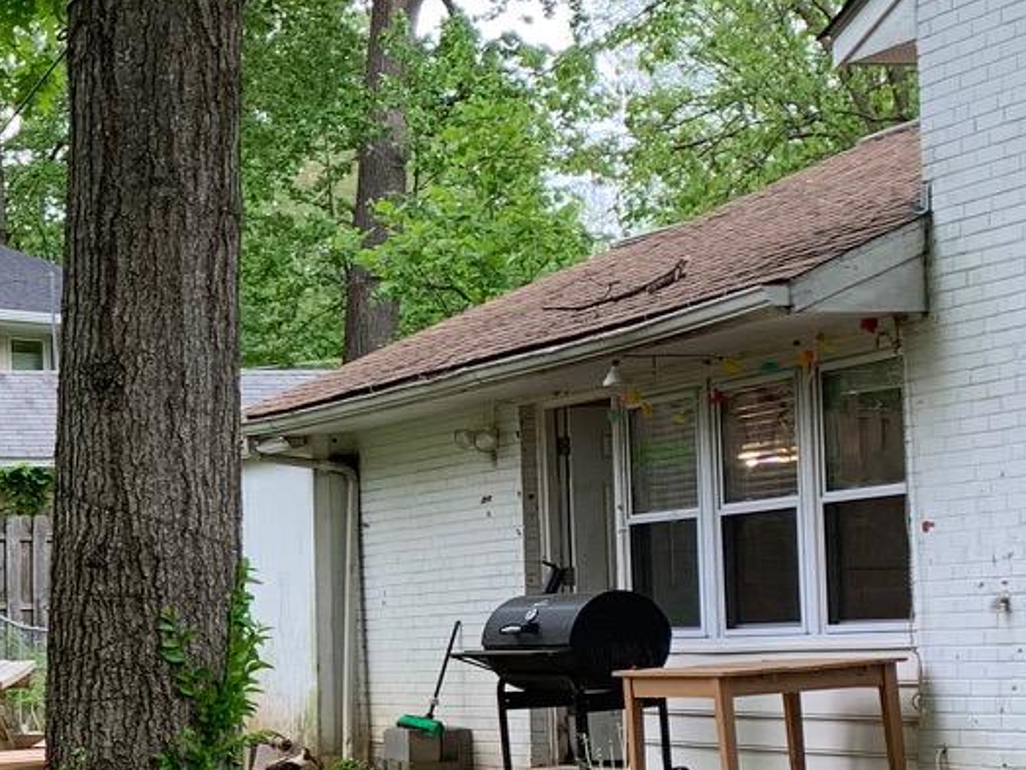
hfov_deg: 17.9
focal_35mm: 100
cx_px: -444
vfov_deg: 14.7
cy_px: 578
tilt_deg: +3.5
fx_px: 2964
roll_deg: +0.8
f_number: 1.8
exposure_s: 1/159
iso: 25
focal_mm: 4.25
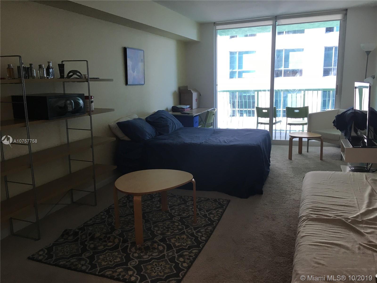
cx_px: 188
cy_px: 142
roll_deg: +1.2
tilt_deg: -10.3
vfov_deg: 48.2
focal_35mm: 29
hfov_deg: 61.7
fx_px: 316
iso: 25
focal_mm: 4.15
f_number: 2.2
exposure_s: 1/30
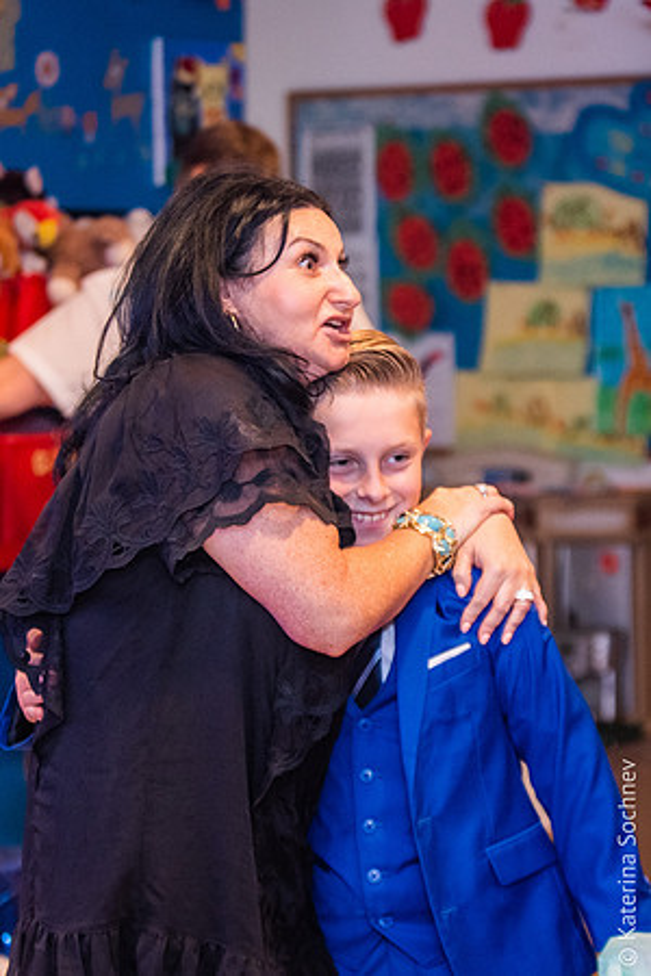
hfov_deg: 12.9
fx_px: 2885
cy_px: 489
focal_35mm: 106
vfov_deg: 19.2
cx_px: 363
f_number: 2.8
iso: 3200
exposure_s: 1/200
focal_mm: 70
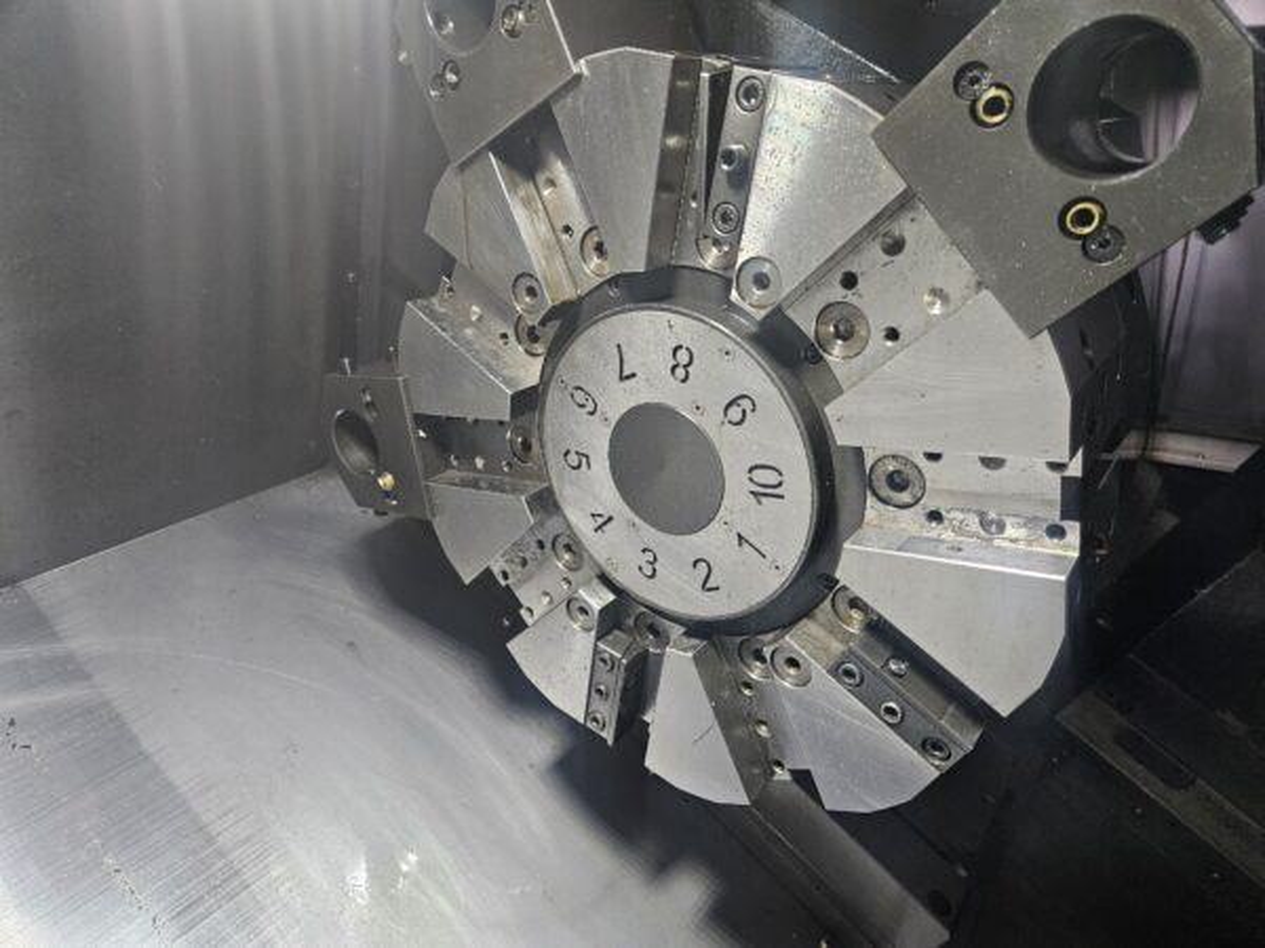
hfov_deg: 73.9
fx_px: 841
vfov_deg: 58.9
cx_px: 632
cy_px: 474
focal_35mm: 23
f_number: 1.8
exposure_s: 1/120
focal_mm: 5.4
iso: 400
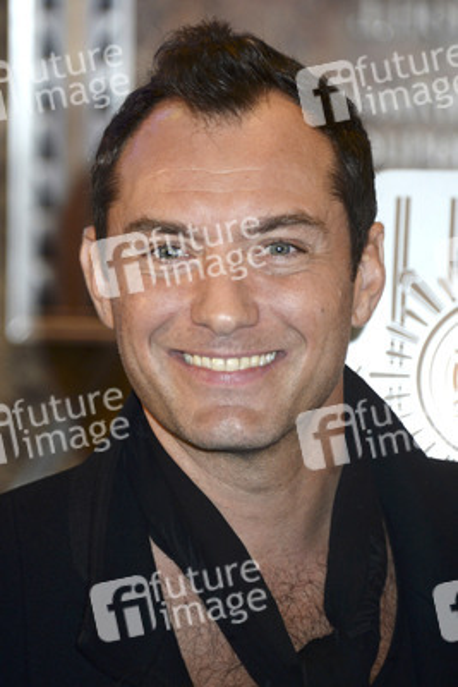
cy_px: 344
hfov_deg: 4.6
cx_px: 229
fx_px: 5720
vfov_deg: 6.9
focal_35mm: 300
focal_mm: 300
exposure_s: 1/250
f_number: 5.6
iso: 1600
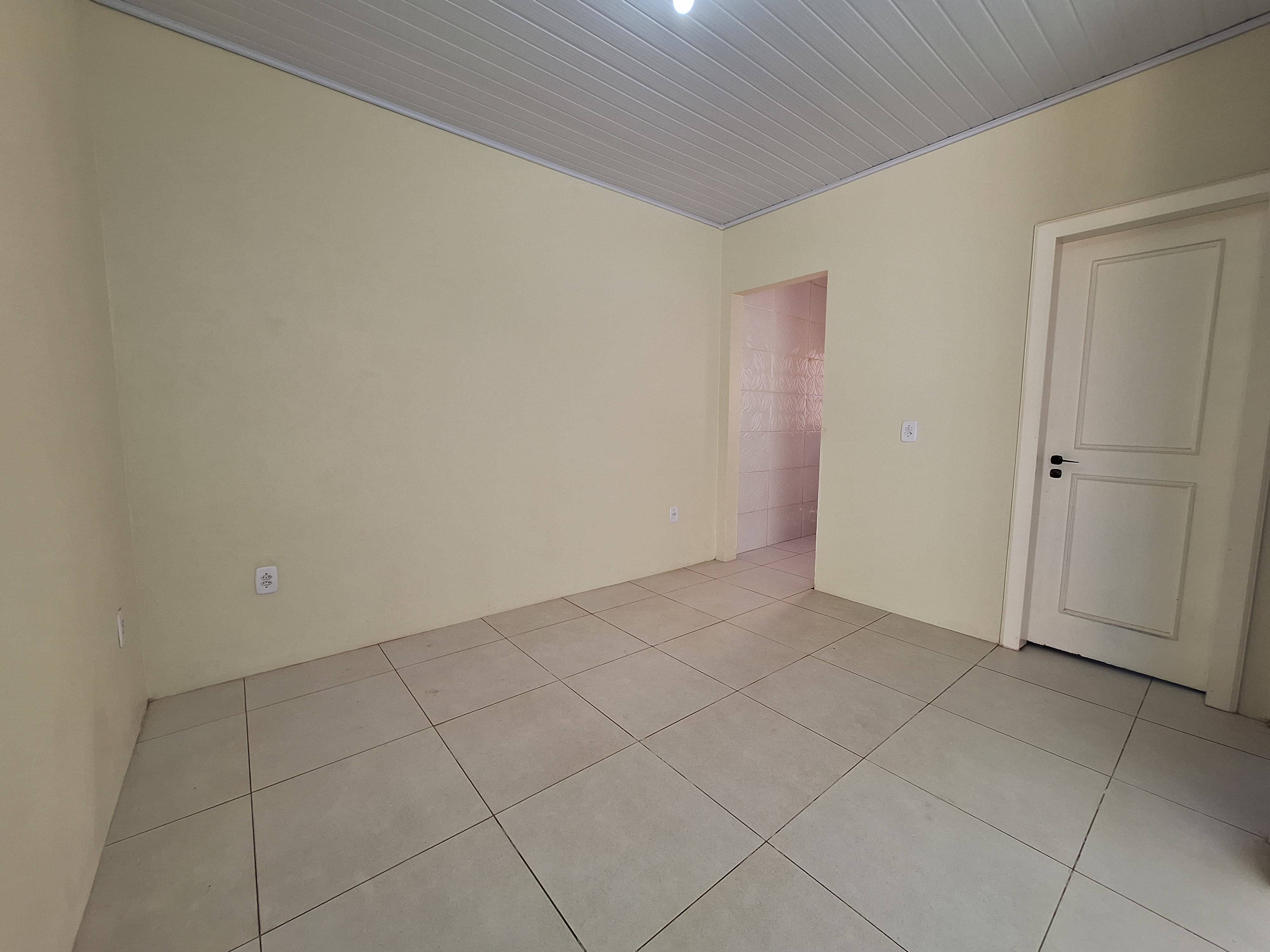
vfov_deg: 89.9
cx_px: 635
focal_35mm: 13
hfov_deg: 106.2
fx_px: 477
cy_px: 476
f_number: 2.2
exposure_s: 1/120
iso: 80
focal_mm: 1.74
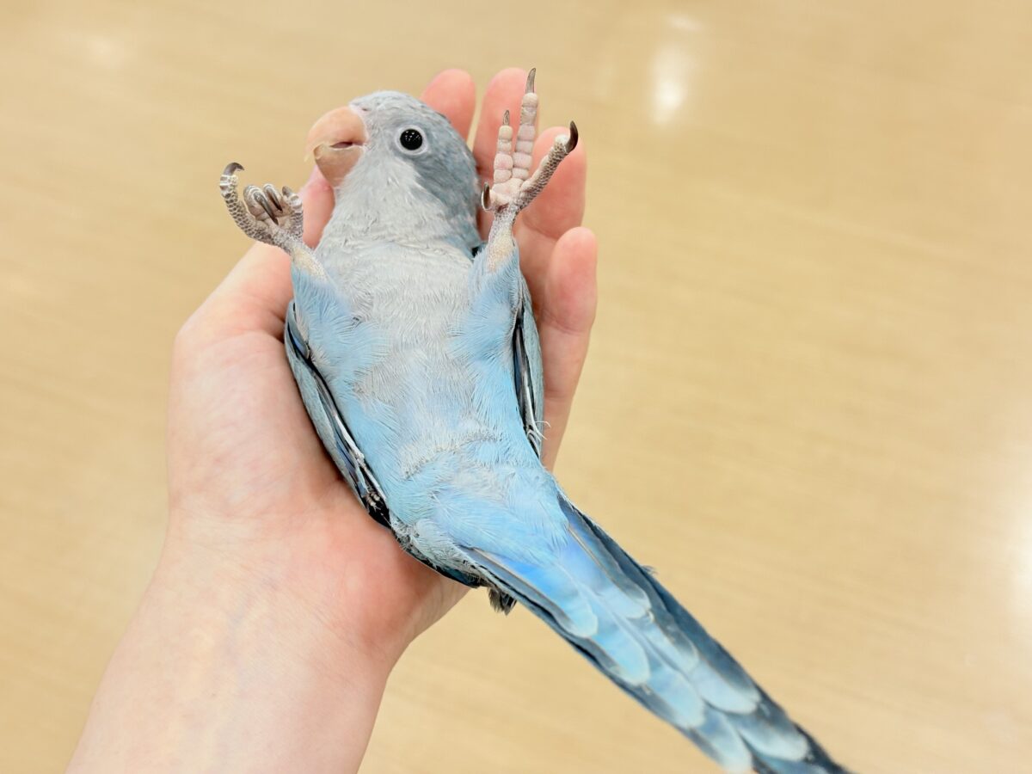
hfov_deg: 36.8
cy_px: 387
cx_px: 516
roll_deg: -0.1
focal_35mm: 52
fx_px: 1550
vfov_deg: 28.0
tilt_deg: -41.2
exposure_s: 1/50
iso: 50
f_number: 1.6
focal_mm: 5.96
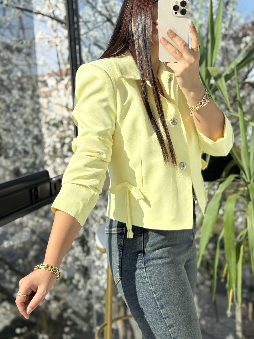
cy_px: 163
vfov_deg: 32.2
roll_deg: +4.5
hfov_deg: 24.4
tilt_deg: -21.6
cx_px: 149
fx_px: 587
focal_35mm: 60
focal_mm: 6.76
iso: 80
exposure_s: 1/2208
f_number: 1.78
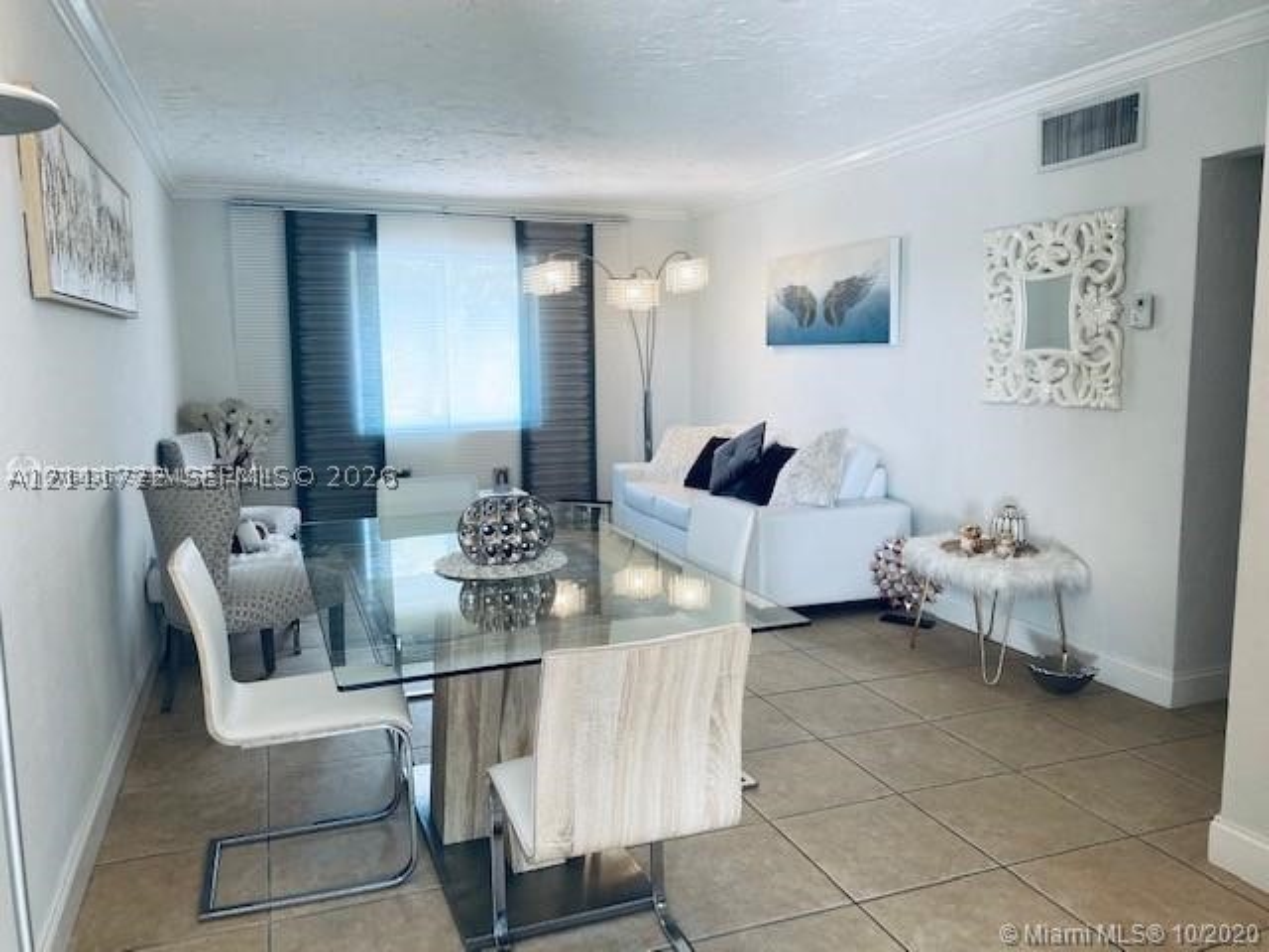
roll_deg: +1.7
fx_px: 953
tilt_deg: -7.4
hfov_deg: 67.3
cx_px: 634
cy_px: 476
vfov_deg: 53.1
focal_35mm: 26
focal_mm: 4.25
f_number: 1.8
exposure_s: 1/120
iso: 100
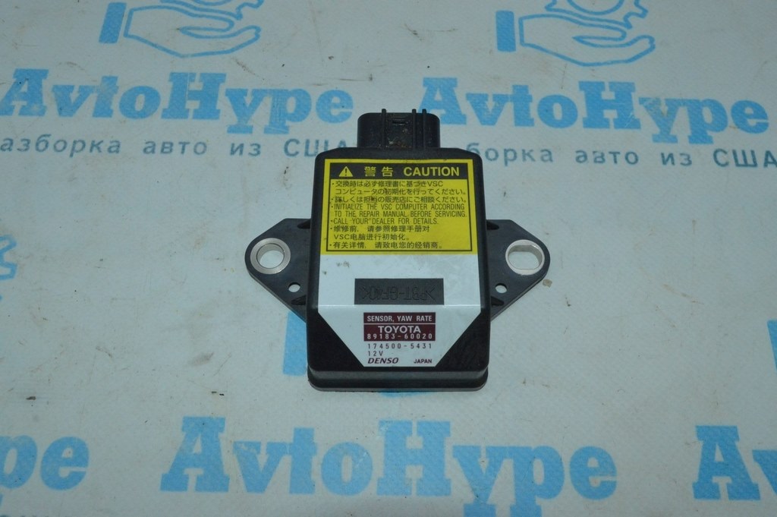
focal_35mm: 33
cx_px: 388
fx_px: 712
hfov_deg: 57.3
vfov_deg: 39.9
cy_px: 258
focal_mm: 22
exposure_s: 1/200
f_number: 16
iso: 2800
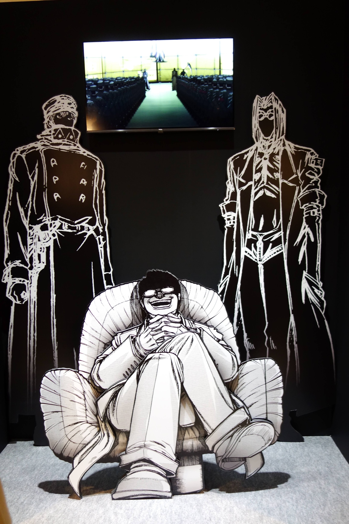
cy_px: 262
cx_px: 174
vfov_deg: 65.5
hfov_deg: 46.4
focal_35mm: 28
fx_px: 407
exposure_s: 1/30
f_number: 1.8
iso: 250
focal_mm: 10.4
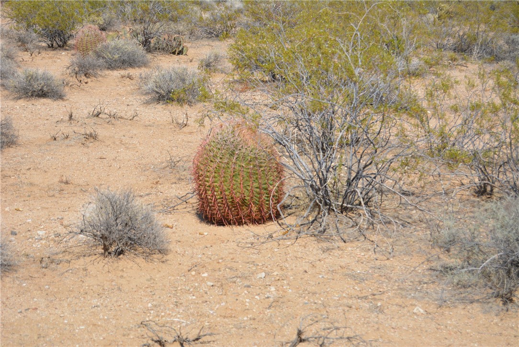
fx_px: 1190
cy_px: 174
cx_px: 260
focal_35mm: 82
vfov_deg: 16.6
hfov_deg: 24.6
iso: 400
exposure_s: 1/1600
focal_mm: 55
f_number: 6.3
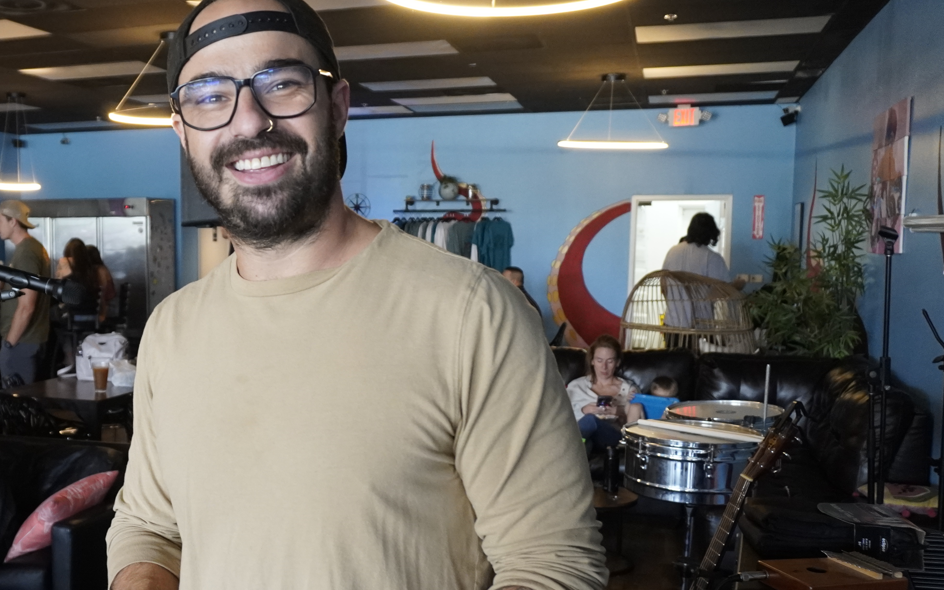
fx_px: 1102
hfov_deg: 44.5
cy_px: 346
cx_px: 216
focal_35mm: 43
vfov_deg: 29.9
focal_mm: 17
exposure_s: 1/160
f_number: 3.5
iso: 2000
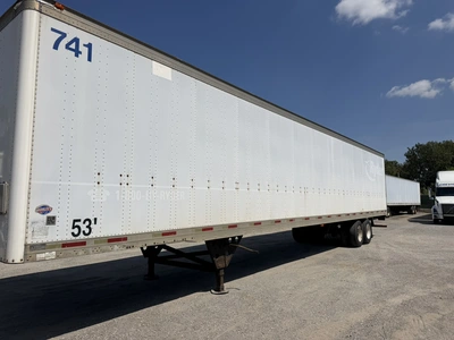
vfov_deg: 56.8
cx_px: 227
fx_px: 315
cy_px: 170
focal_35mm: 24
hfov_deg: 71.6
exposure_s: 1/14286
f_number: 1.78
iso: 80
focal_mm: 6.76
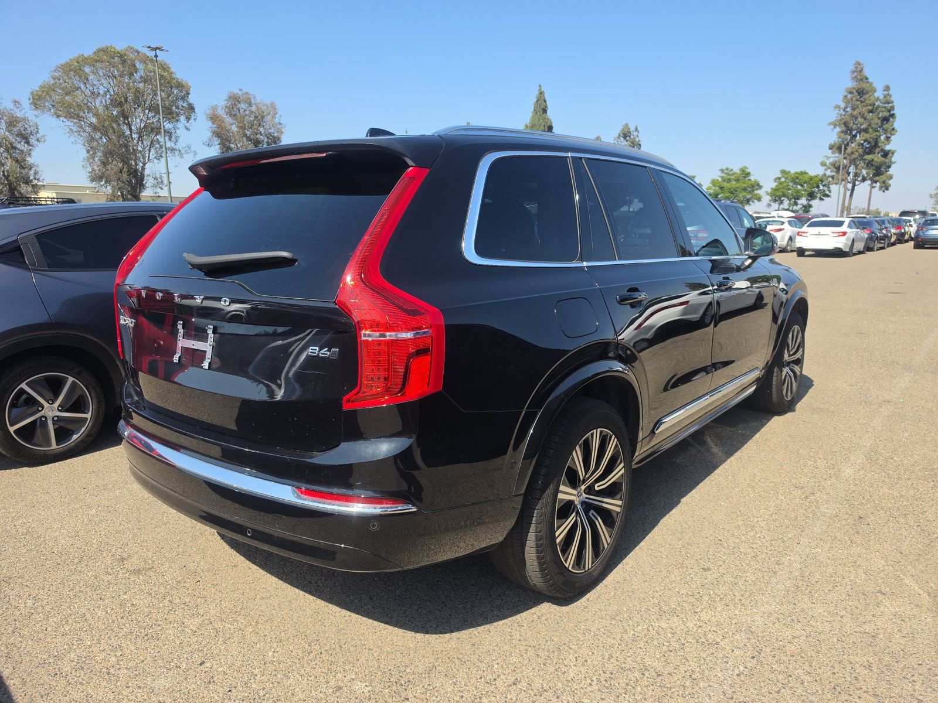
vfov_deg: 58.9
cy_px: 352
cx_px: 469
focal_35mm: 23
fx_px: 623
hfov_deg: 73.9
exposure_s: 1/3092
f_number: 1.4
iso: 63
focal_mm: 6.5
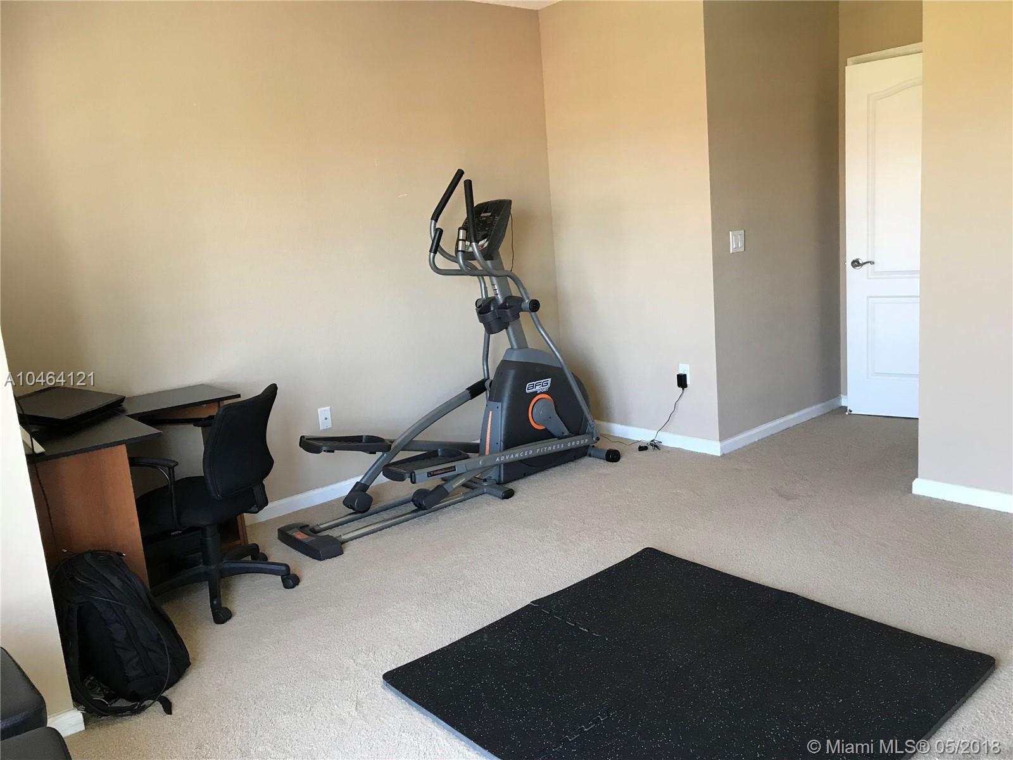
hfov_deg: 63.4
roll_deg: +4.3
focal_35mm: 28
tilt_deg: -10.9
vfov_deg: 49.7
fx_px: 819
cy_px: 380
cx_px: 506
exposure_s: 1/30
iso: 40
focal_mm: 3.99
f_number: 1.8
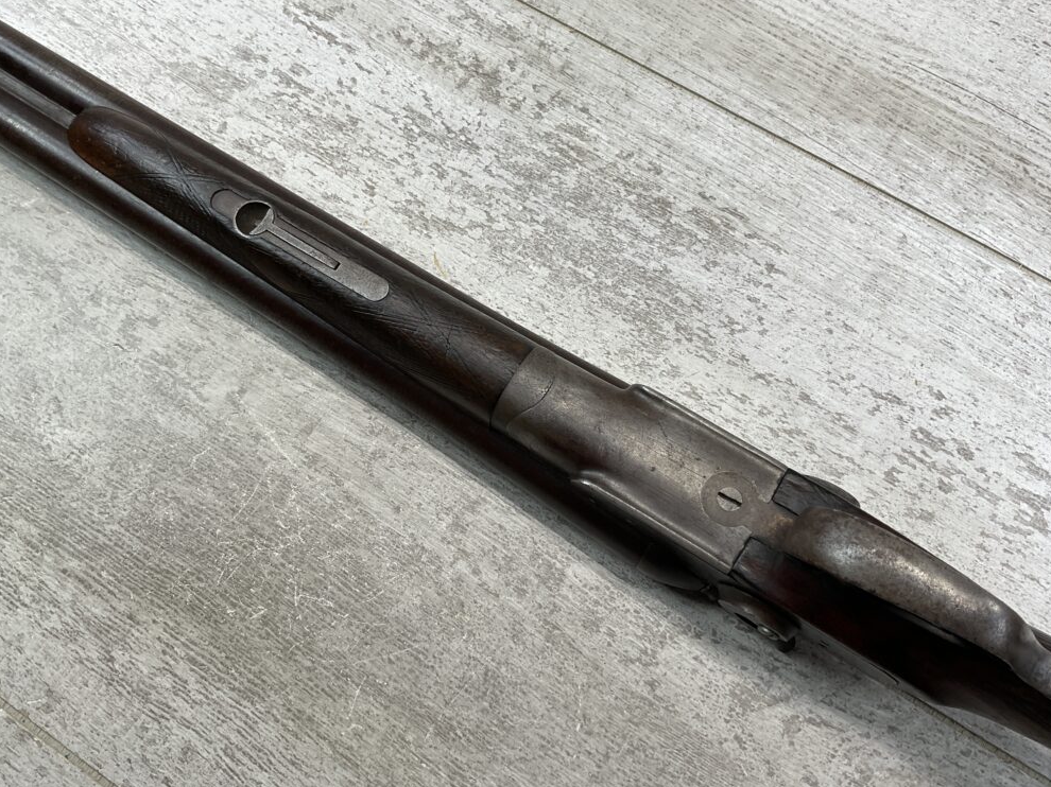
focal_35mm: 30
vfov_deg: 46.8
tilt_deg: -74.0
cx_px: 521
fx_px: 911
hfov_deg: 60.0
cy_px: 384
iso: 16
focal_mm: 3
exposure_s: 1/124
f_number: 1.8
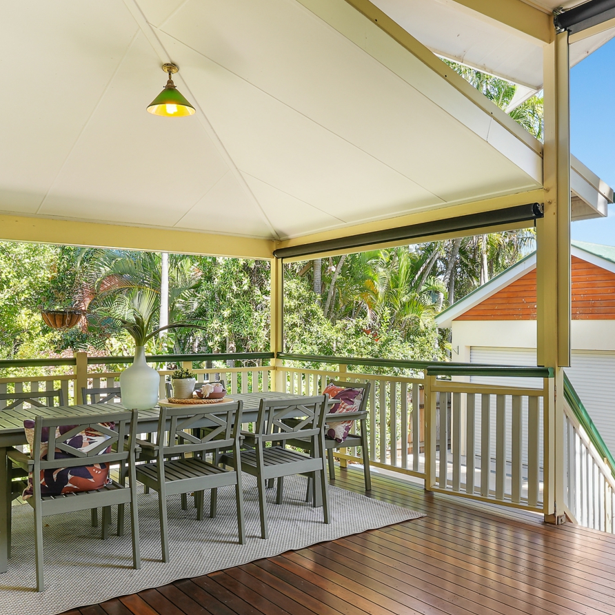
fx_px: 643
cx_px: 334
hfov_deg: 51.0
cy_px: 354
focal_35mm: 32
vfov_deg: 50.9
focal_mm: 21
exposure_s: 1/13
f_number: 11
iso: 200
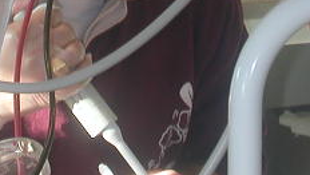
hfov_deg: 6.5
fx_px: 2740
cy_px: -122
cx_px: 183
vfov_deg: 3.6
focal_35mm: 333
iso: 100
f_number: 4.8
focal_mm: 16.8
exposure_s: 1/30
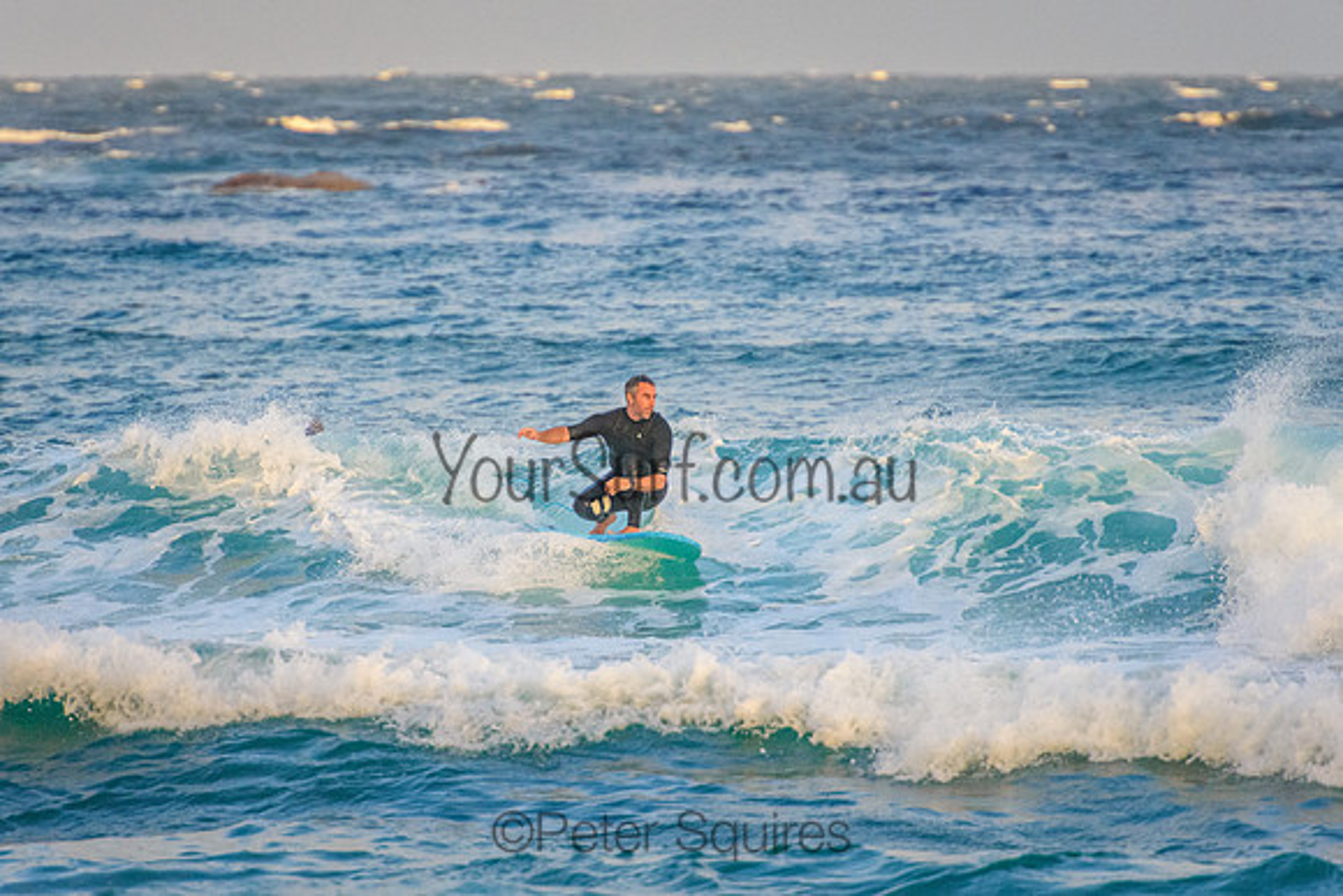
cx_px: 672
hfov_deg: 3.4
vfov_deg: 2.2
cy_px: 448
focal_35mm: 615
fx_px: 22939
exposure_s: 1/1600
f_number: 5.6
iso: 1800
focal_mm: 400
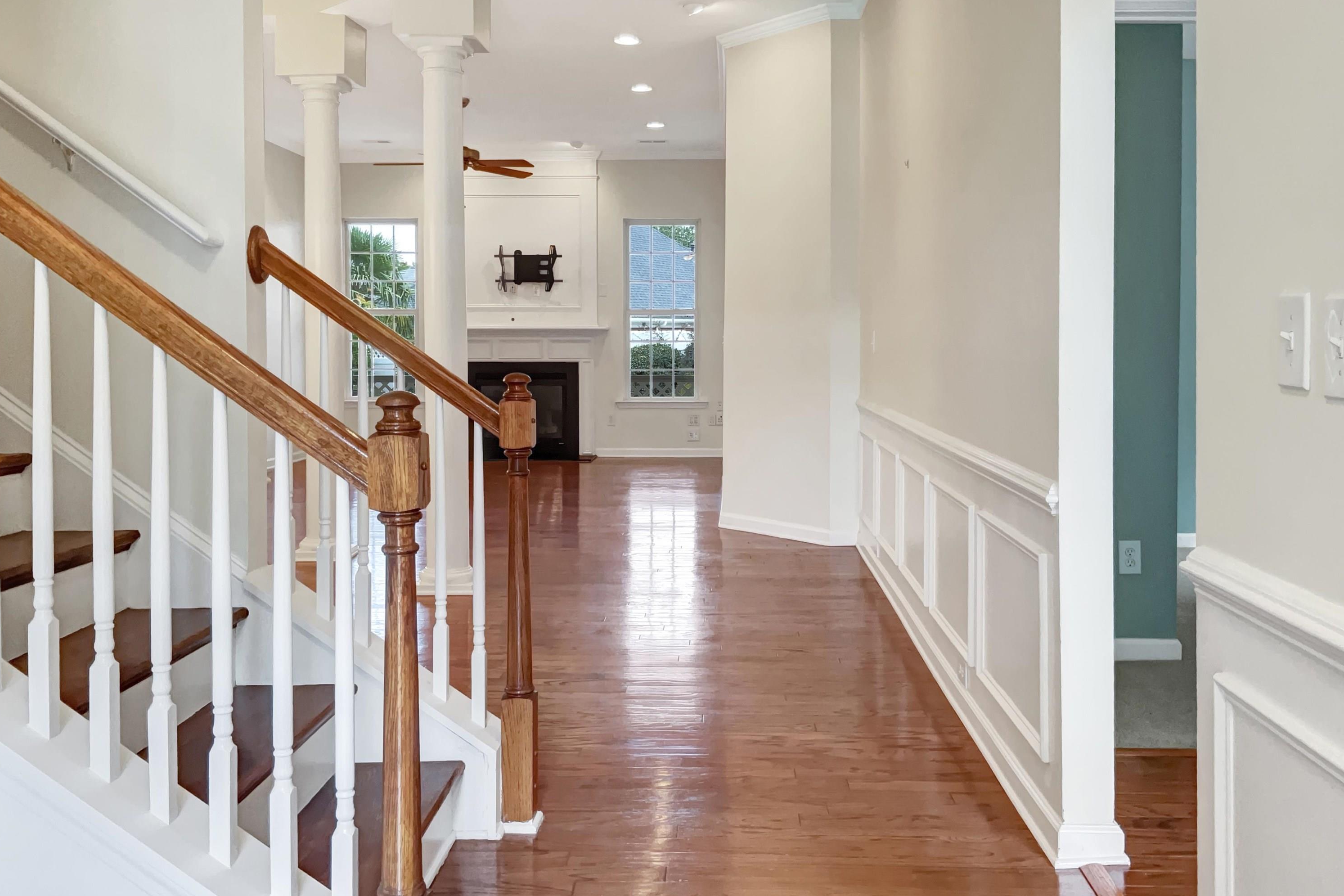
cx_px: 677
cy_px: 501
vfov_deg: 42.2
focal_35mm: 31
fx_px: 1157
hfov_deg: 60.3
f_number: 1.8
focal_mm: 3
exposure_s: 1/60
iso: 100
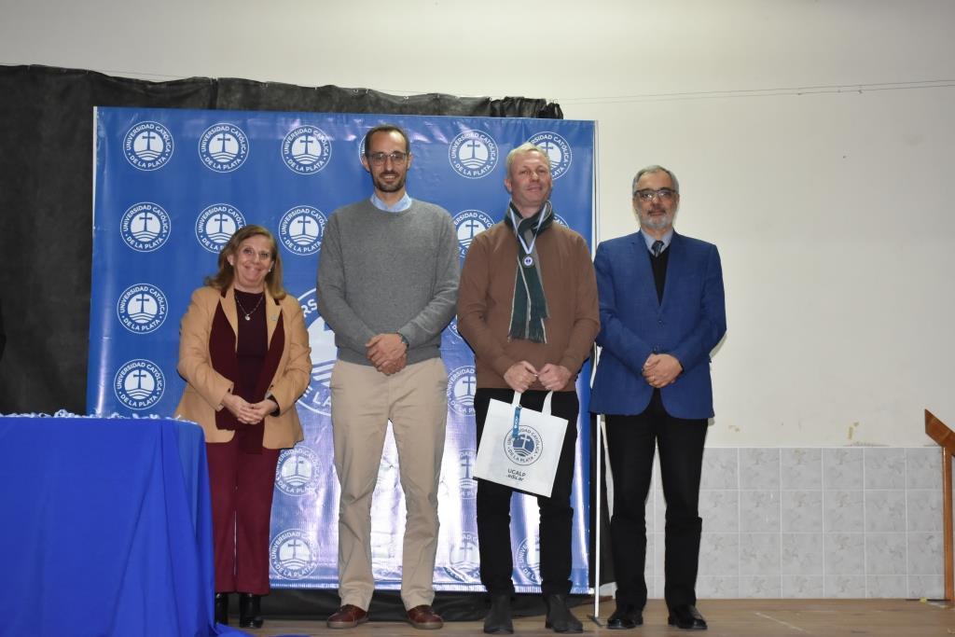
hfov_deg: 31.9
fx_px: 1671
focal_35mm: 63
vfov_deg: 21.6
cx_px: 478
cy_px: 318
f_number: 8
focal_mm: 42
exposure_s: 1/60
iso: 1600
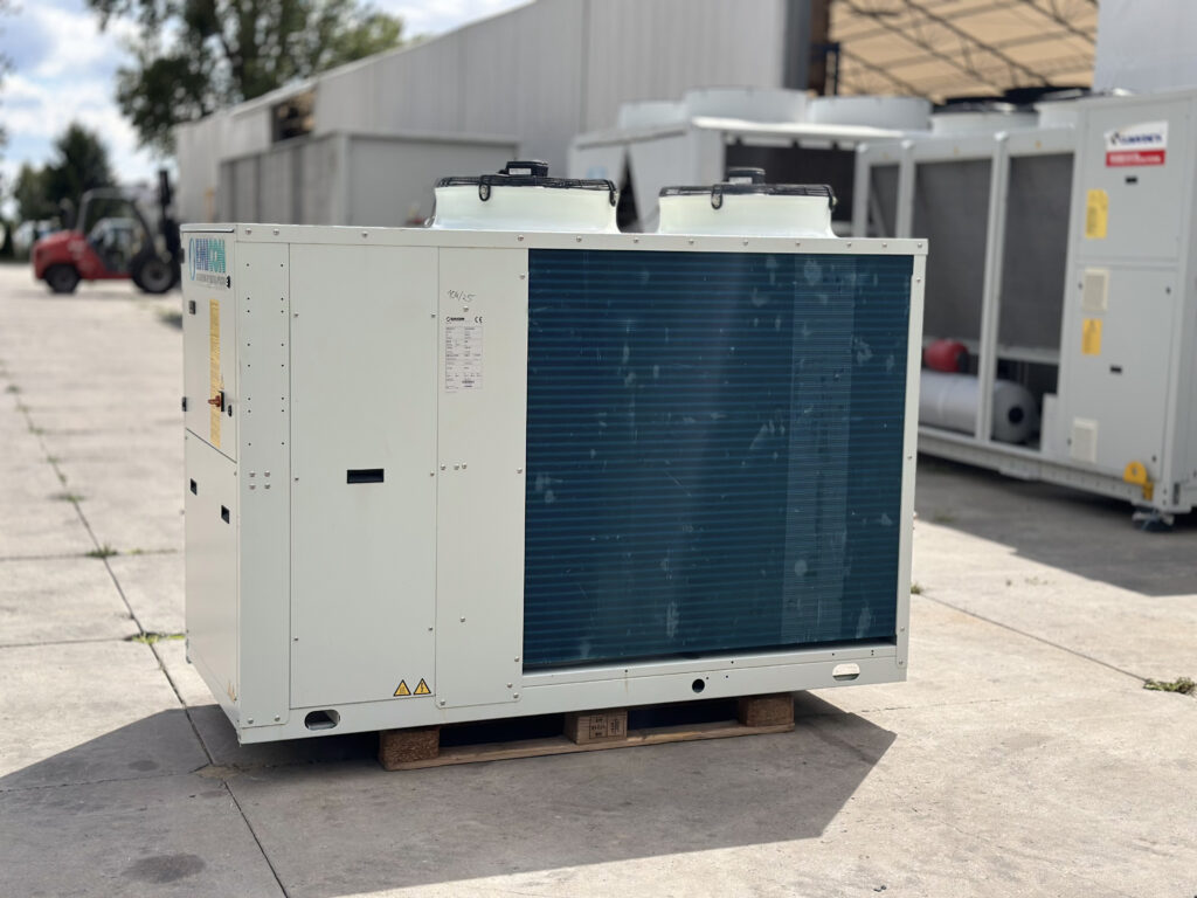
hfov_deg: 39.7
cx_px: 598
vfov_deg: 30.3
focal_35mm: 48
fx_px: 1660
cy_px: 449
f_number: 1.78
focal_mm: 6.86
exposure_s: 1/5882
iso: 100
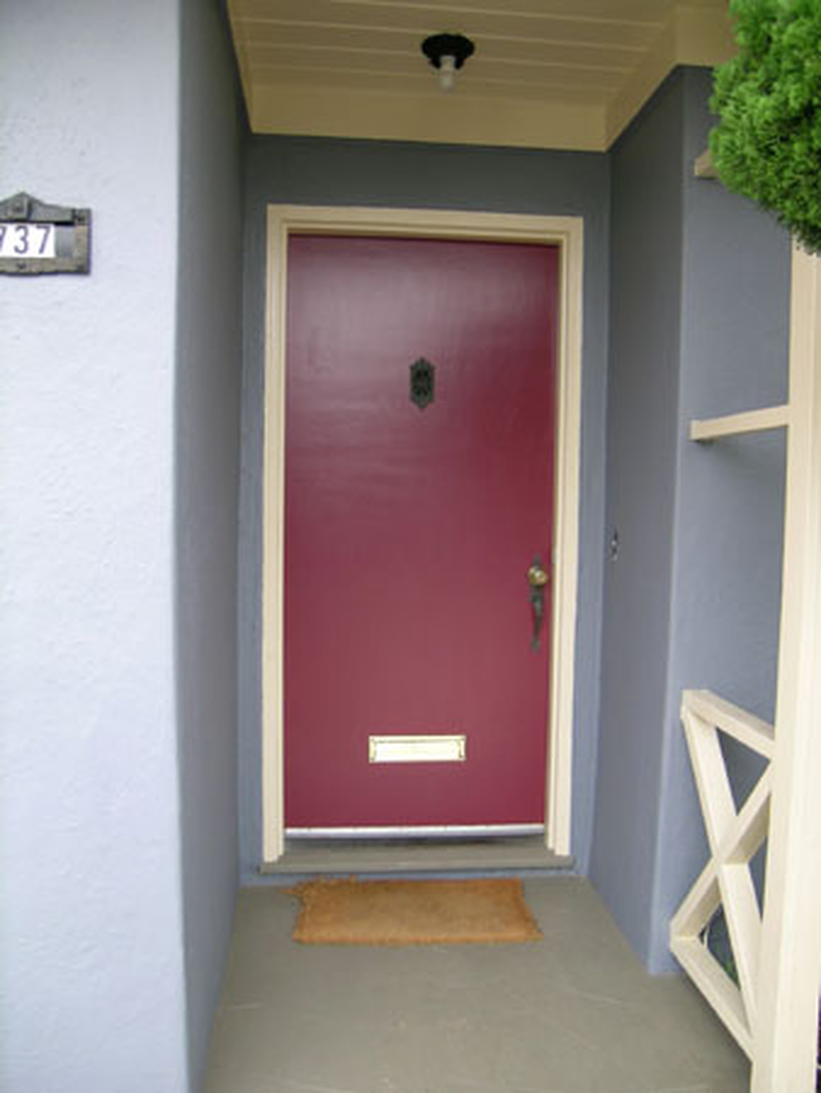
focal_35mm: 28
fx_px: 885
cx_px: 410
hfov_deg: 49.8
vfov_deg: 63.4
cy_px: 546
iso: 50
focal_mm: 5.8
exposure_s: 1/32.6
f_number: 2.8
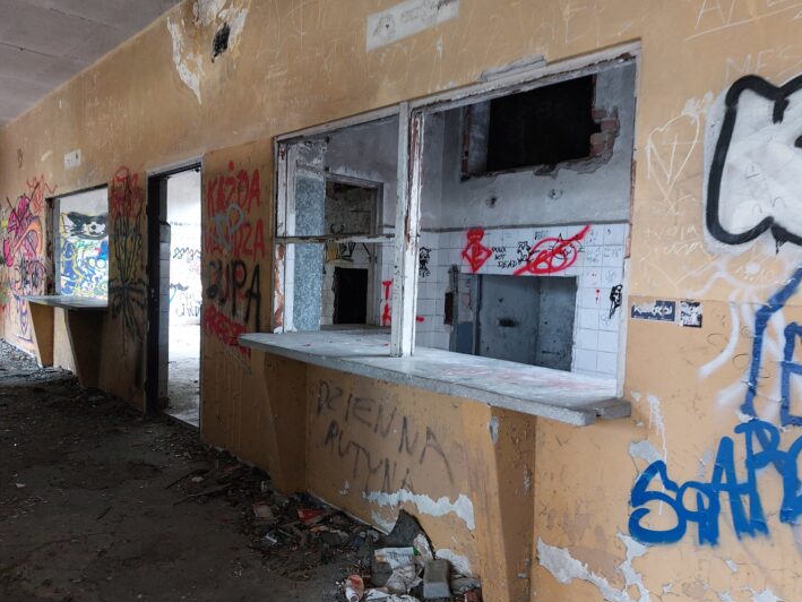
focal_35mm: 26
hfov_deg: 67.3
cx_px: 414
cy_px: 307
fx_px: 602
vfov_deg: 53.1
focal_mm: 5.23
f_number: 1.8
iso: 400
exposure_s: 1/50
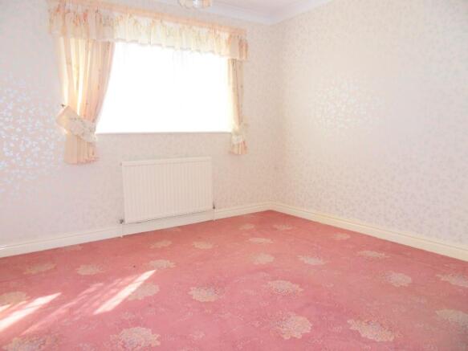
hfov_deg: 71.6
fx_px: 324
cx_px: 234
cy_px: 176
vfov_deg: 56.8
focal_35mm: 24
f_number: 3.3
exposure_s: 1/180
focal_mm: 4.2
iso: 80
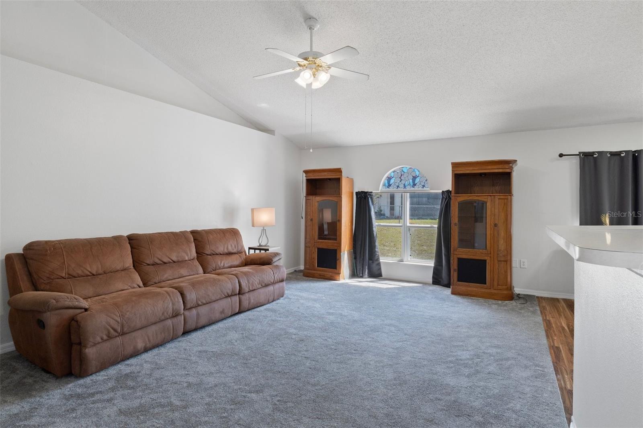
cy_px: 214
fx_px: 348
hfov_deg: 85.4
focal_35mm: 20
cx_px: 322
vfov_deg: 63.2
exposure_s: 1/6
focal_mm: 13
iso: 320
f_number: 8
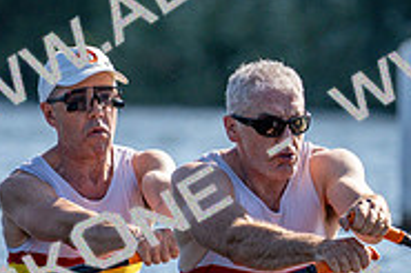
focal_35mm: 1173
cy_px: 159
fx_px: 13380
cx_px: 167
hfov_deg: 1.8
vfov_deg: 1.2
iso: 320
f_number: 6.3
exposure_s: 1/1600
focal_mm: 374
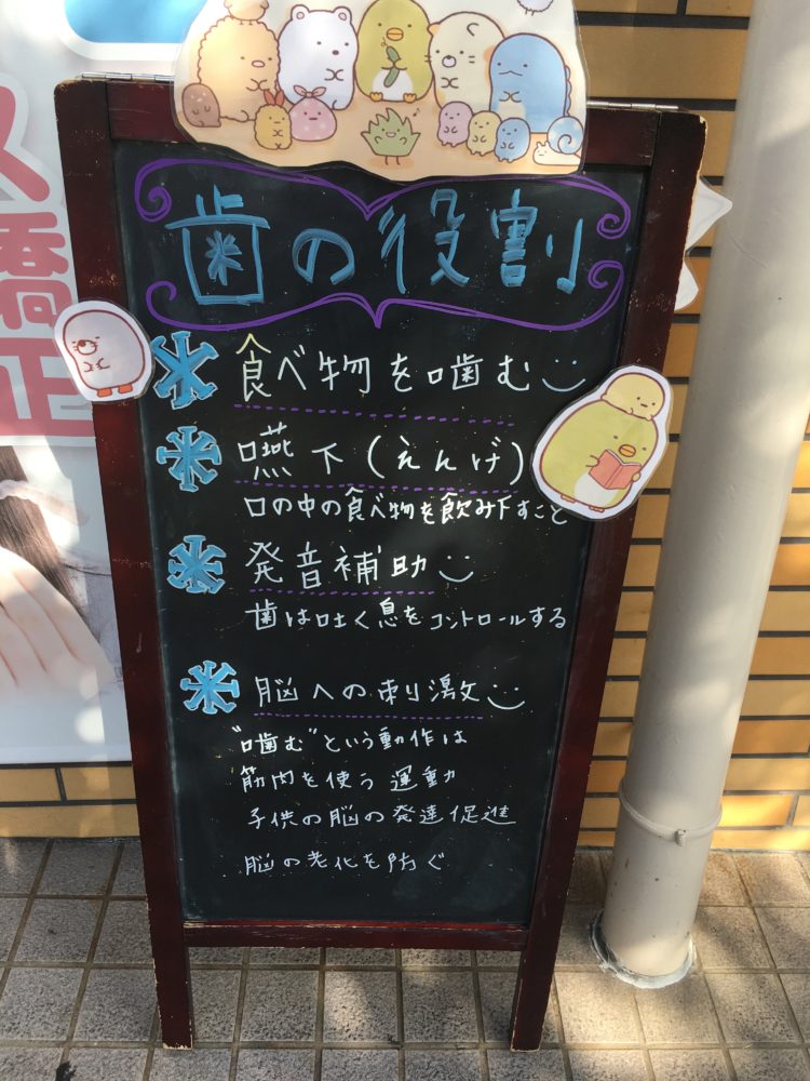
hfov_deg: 48.2
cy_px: 540
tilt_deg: -28.9
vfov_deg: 61.7
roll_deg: -0.6
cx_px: 405
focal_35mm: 29
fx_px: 905
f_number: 2.2
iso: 25
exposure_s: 1/411
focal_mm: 4.15
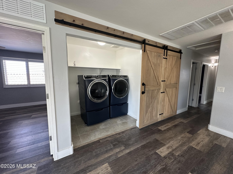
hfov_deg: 102.1
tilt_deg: -6.2
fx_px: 94
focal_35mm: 14
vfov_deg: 85.7
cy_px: 87
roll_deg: -0.8
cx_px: 116
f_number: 2.2
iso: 250
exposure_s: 1/120
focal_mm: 2.22
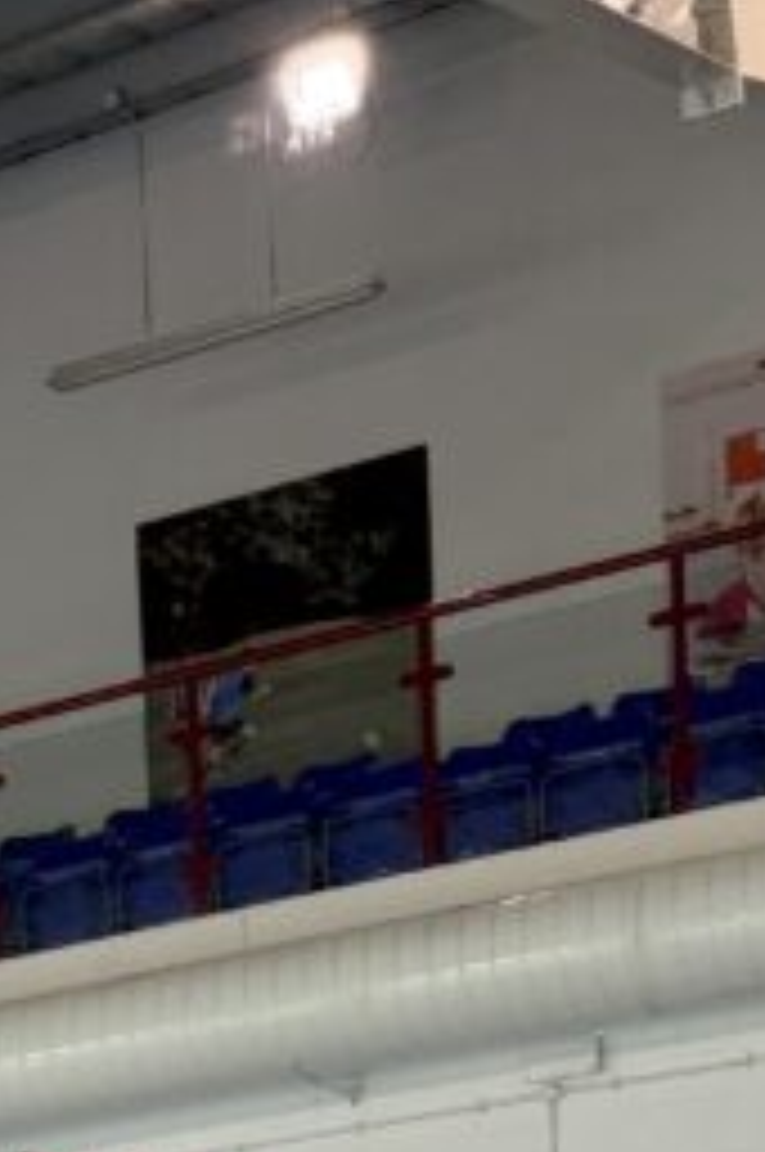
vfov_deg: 16.3
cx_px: -225
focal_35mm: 100
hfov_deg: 13.2
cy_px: 2223
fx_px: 3196
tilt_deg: -8.9
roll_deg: +3.7
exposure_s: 1/138
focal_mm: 6.76
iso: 50
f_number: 1.78
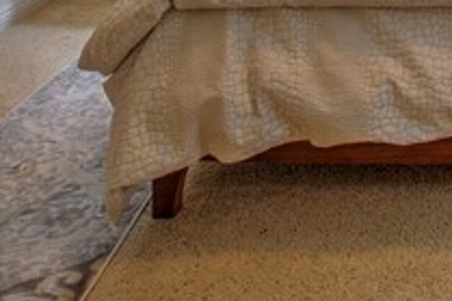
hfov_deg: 33.5
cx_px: 460
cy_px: -217
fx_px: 677
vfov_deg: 19.6
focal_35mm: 54
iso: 100
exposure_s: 1
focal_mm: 10
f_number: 11
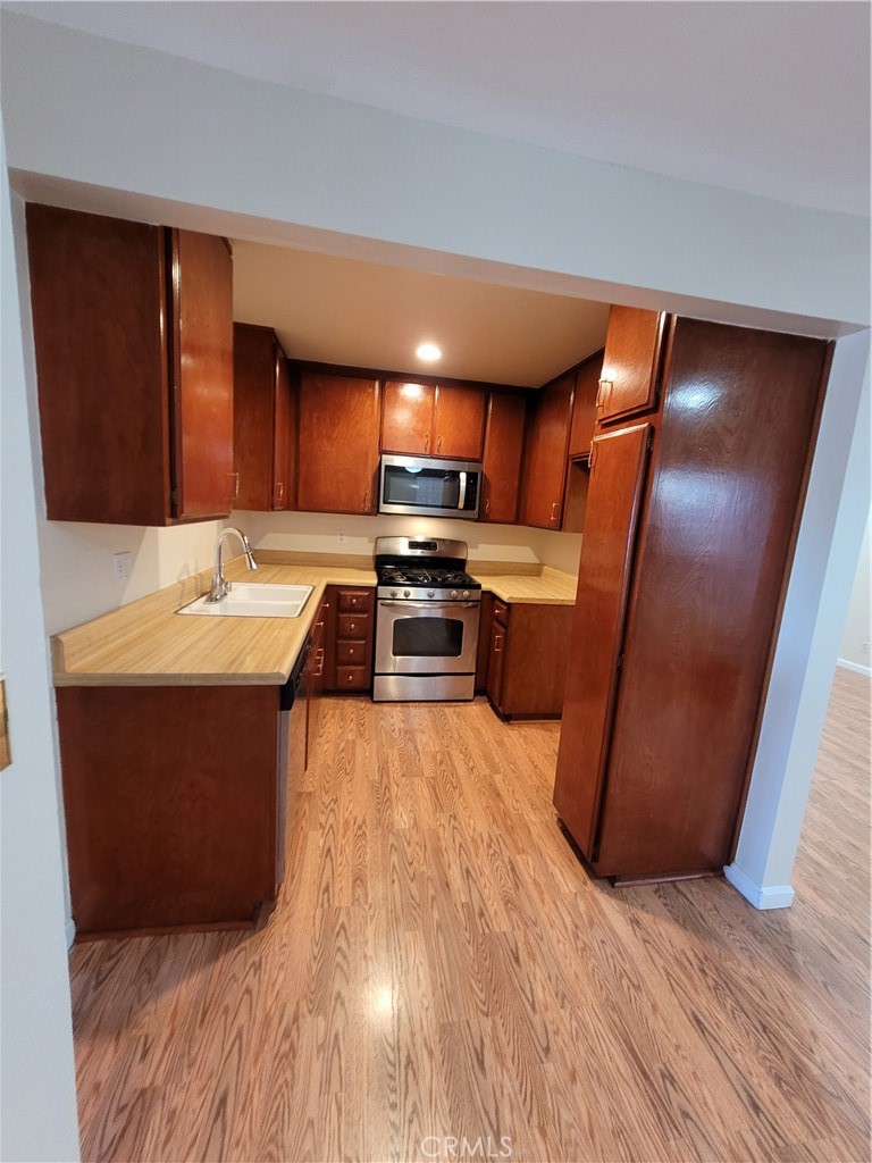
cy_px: 582
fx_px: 437
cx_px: 436
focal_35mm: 13
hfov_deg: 89.9
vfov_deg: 106.2
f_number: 2.2
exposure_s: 1/30
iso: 320
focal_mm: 1.74
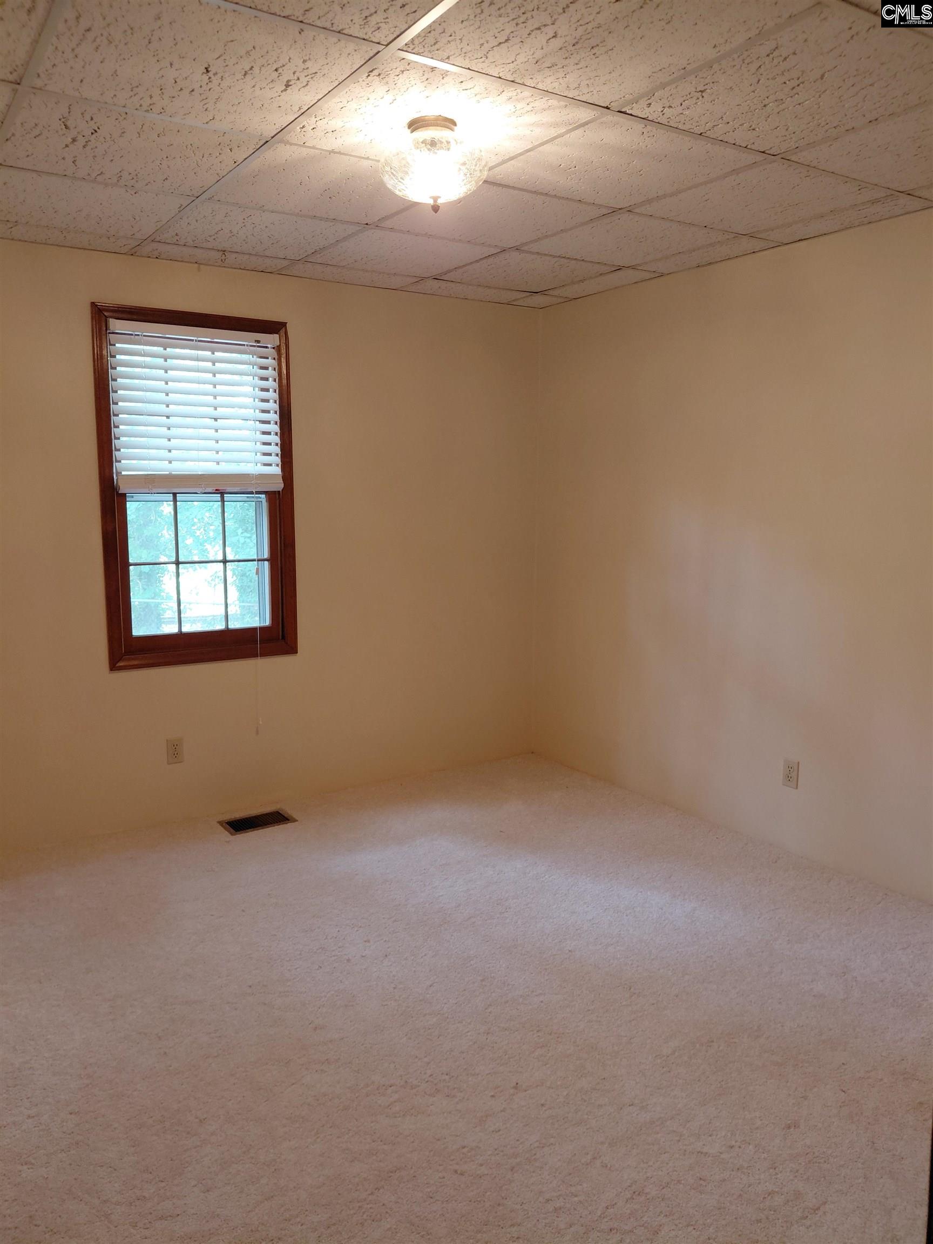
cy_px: 622
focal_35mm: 25
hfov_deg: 54.9
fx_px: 898
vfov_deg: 69.4
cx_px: 466
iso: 250
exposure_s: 1/60
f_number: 1.8
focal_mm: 4.69
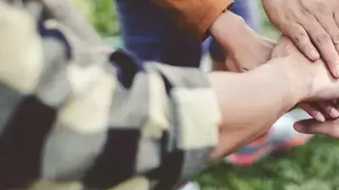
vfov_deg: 14.2
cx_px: 241
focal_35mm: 85
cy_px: 52
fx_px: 764
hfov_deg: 24.8
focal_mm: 35
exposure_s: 1/600
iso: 100
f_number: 1.4
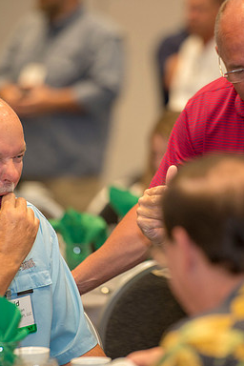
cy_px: 183
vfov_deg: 6.8
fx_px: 3070
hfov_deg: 4.6
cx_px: 113
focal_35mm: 302
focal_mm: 200
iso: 1600
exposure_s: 1/160
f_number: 2.8
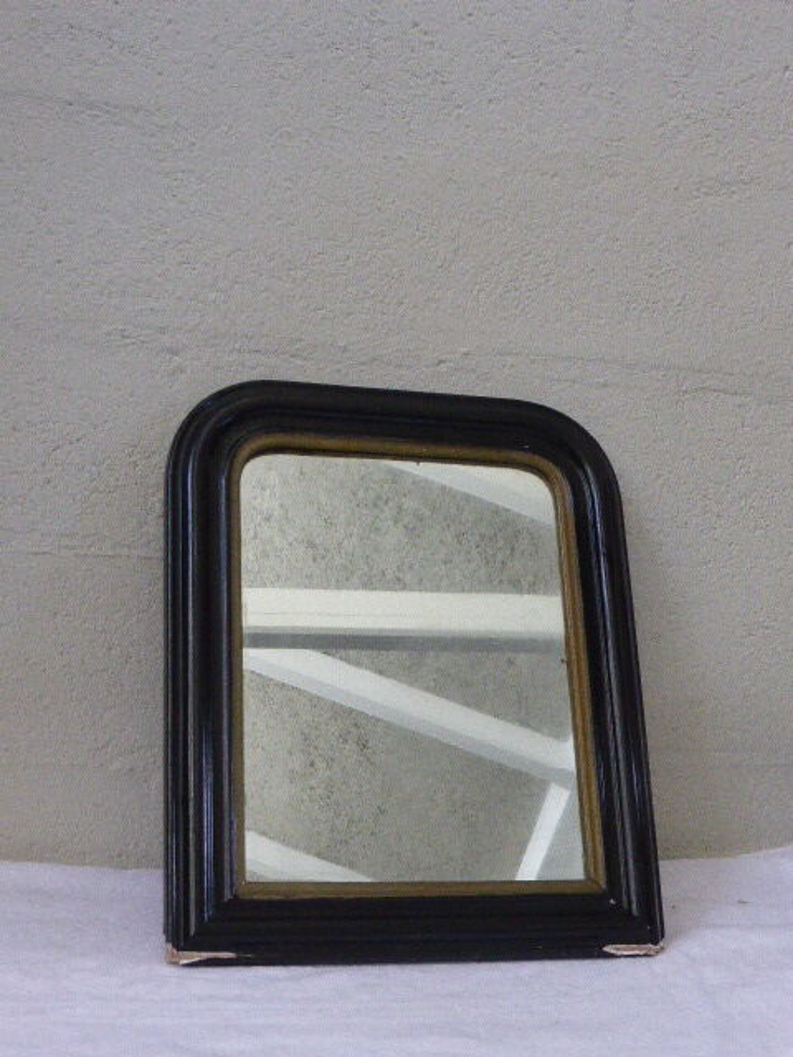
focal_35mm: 53
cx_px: 396
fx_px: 1619
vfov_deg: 36.2
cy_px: 528
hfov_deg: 27.5
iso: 800
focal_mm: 9
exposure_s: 1/80
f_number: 4.4
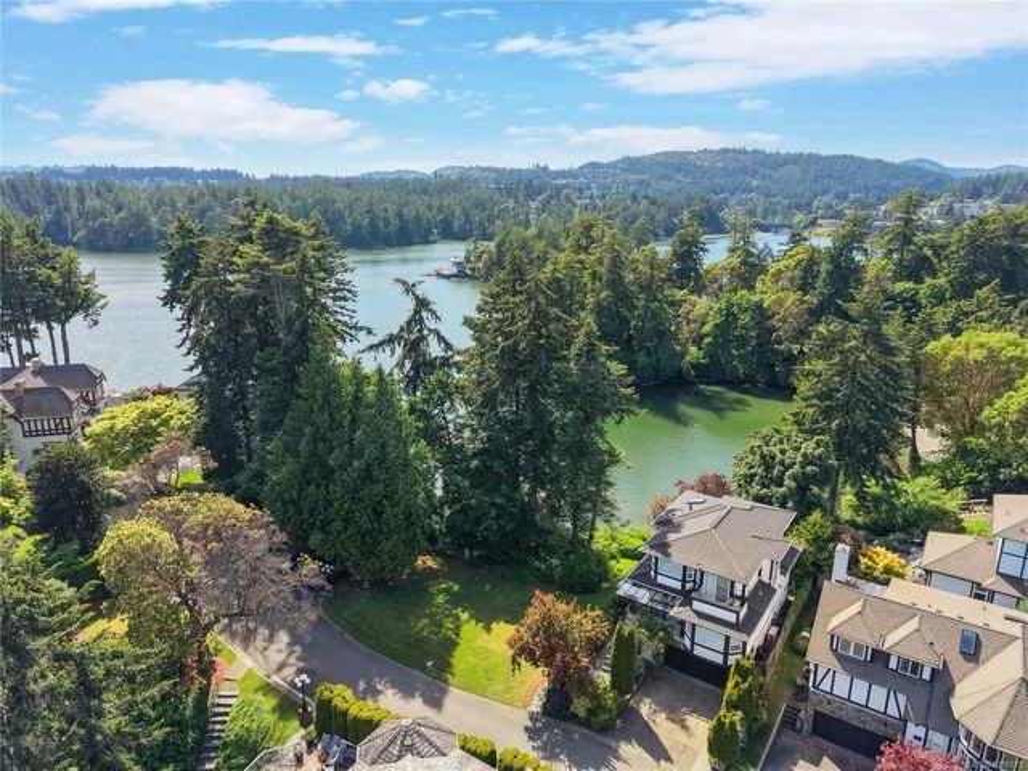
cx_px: 514
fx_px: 713
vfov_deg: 56.8
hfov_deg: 71.6
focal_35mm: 24
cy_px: 386
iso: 400
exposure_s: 1/4000
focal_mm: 8.67
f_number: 1.8
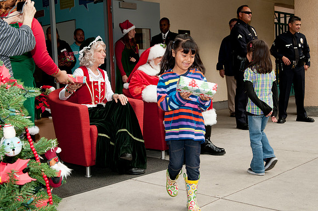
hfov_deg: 42.4
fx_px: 410
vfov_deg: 28.9
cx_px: 159
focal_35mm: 46
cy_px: 106
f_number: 8
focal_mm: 31
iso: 320
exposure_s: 1/250
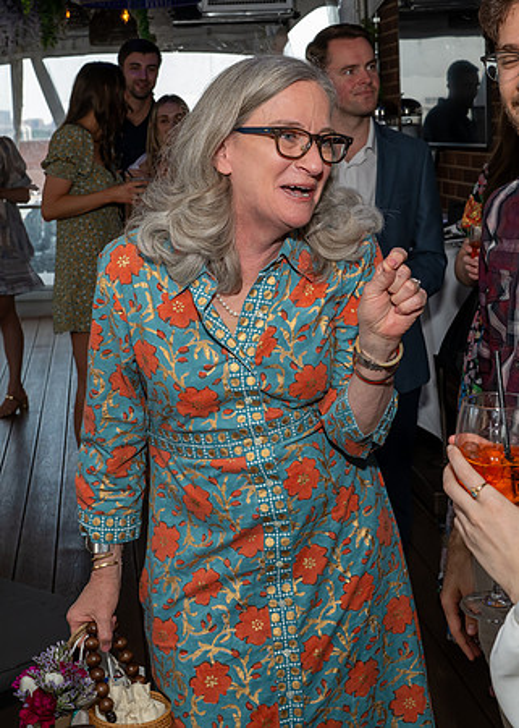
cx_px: 190
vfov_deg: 35.1
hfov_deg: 25.4
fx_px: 1147
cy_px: 287
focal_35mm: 56
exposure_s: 1/250
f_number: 7.1
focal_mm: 30
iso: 640
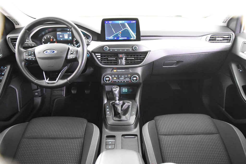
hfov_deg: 70.4
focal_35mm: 26
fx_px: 174
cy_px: 82
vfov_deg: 50.4
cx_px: 123
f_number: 2.8
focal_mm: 17
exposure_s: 1/25
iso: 6400
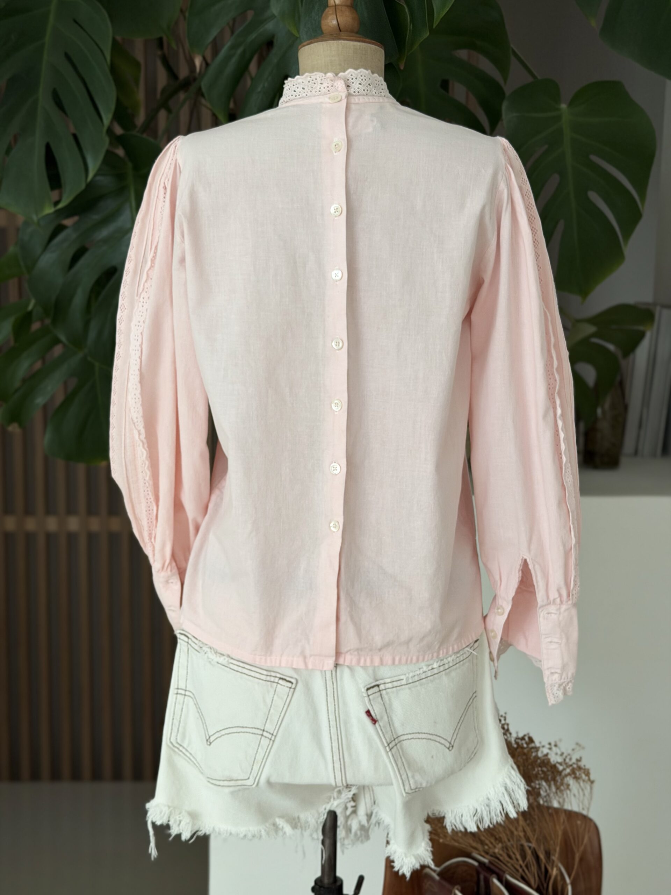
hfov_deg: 30.3
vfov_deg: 39.7
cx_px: 336
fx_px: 1241
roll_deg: -1.1
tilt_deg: -9.4
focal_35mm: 48
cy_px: 448
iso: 100
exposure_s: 1/60
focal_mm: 6.76
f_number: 1.78
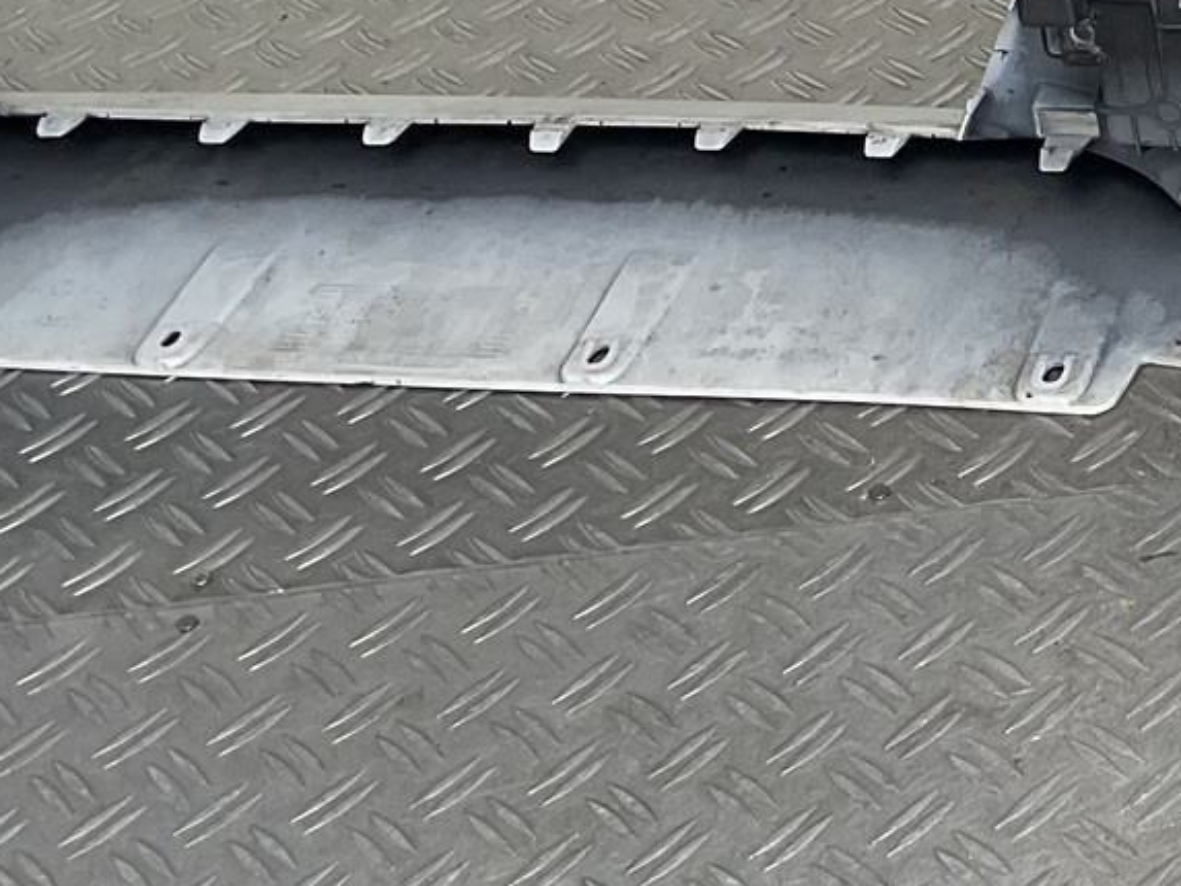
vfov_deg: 14.3
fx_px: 3481
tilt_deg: -33.3
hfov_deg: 18.4
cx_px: 1344
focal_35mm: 102
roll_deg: +8.2
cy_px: 10
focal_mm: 3
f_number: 1.8
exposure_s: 1/274
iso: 16
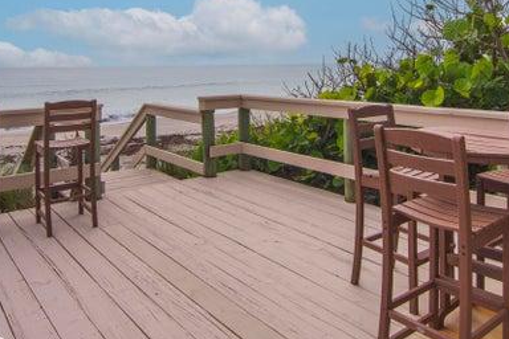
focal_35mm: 31
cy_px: 56
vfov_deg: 40.2
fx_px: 437
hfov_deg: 60.3
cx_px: 280
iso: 140
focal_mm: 11
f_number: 8
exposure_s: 1/500
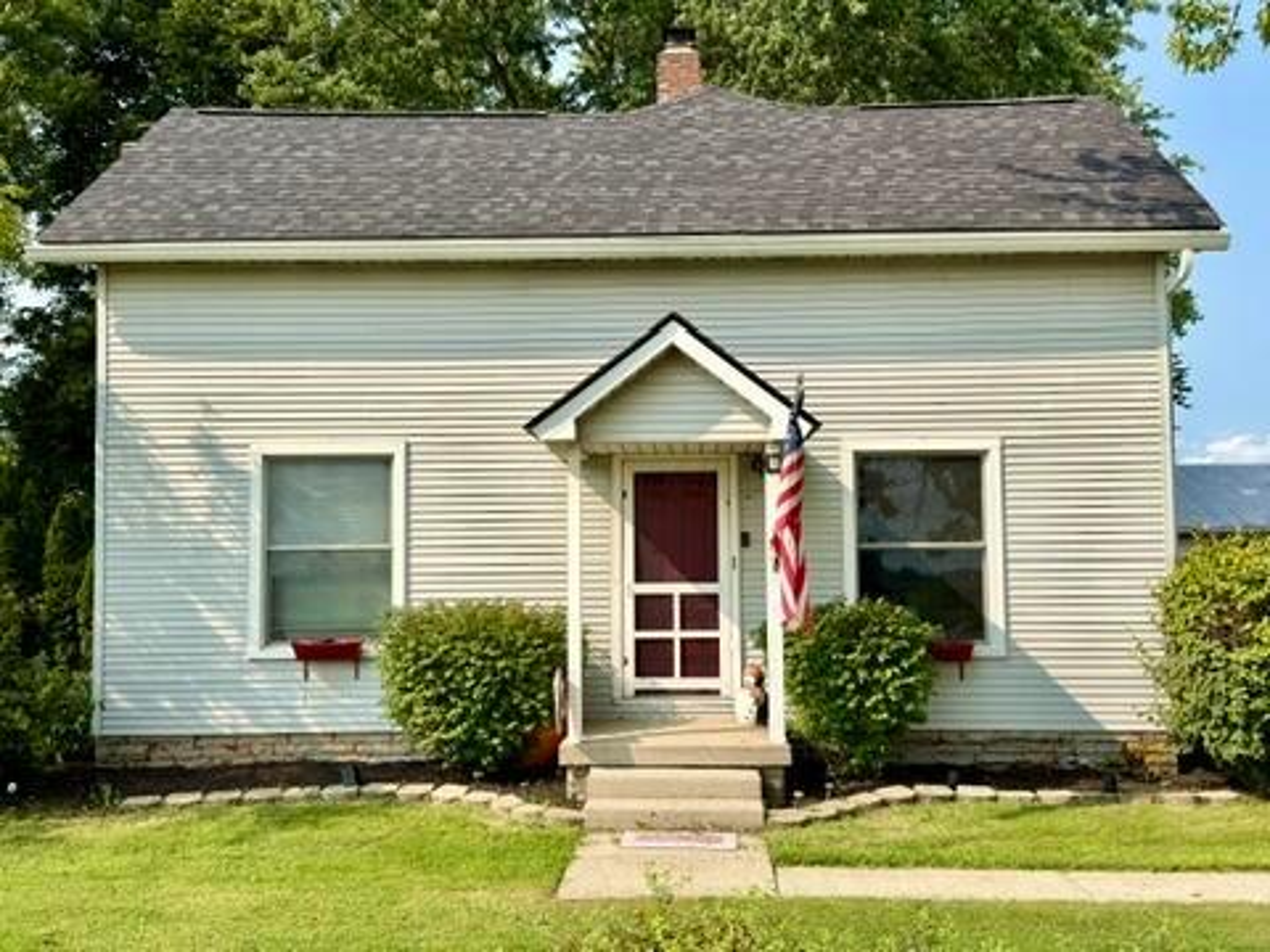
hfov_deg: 55.4
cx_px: 635
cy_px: 476
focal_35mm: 33
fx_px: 1211
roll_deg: +0.9
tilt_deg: +4.0
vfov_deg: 42.9
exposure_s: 1/3226
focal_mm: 6.76
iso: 64
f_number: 1.78
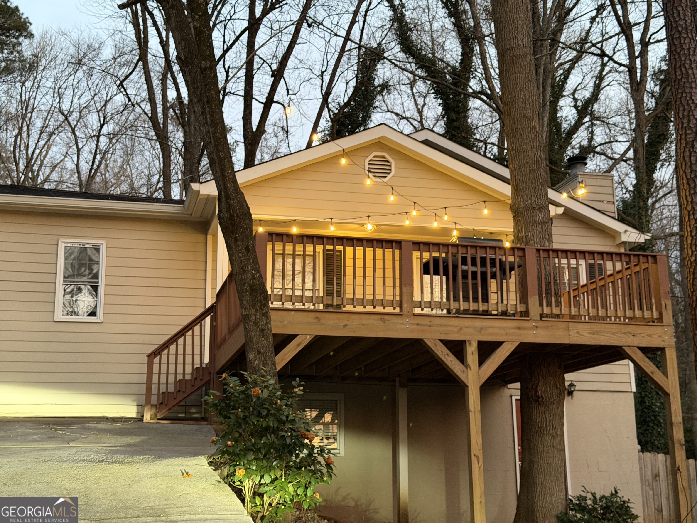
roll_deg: +0.8
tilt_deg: +12.7
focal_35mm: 48
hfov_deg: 39.7
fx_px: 966
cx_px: 348
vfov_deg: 30.3
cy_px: 262
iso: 400
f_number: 1.78
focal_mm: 6.76
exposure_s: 1/40
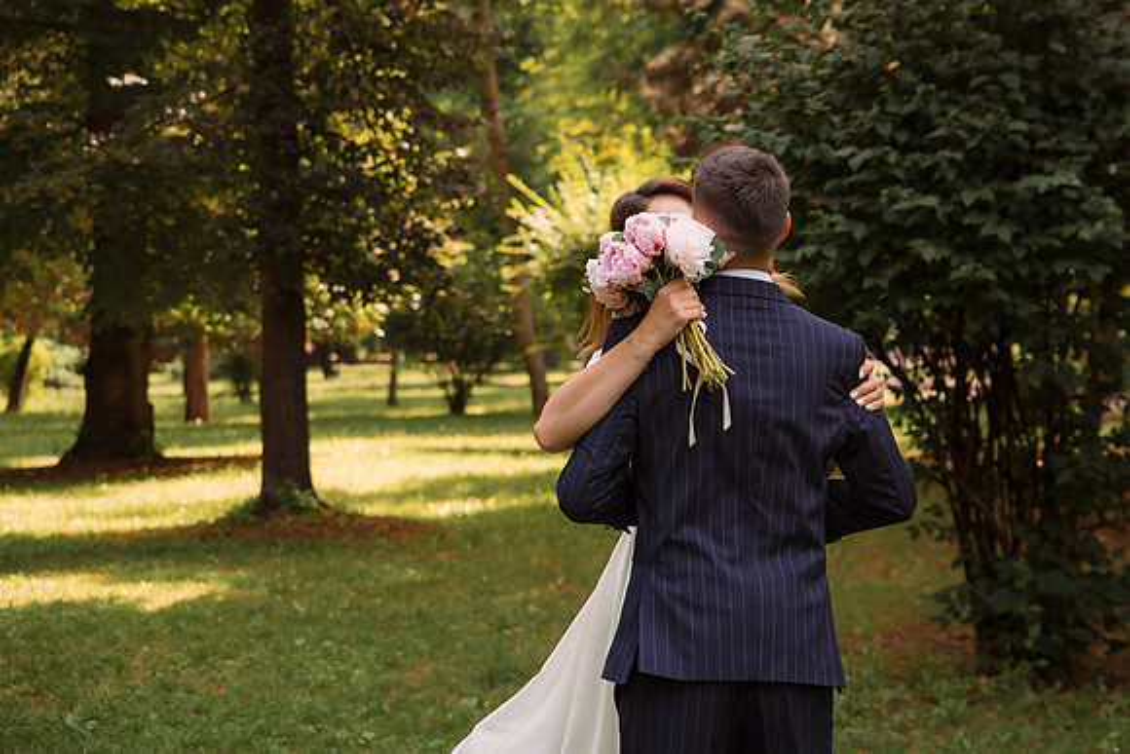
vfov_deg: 16.3
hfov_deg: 24.2
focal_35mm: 84
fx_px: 2629
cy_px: 303
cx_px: 676
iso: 500
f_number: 4
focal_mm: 70
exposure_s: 1/400
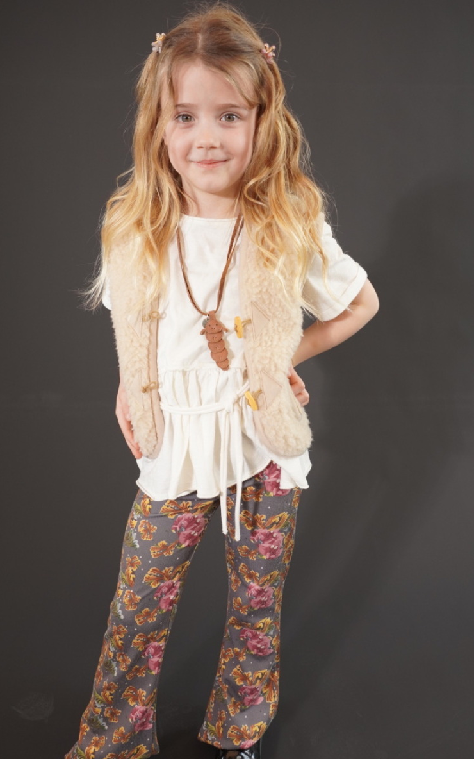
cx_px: 253
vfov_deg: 61.2
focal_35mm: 31
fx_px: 641
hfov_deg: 40.6
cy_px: 380
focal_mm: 20
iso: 400
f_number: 4
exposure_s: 1/160
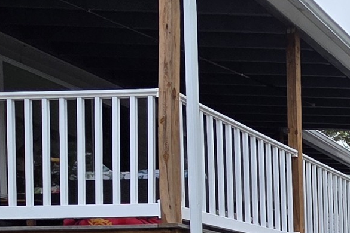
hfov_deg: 21.0
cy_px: 329
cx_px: 604
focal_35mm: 71
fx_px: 690
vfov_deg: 17.6
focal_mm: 2.2
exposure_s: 1/709
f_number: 1.9
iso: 40
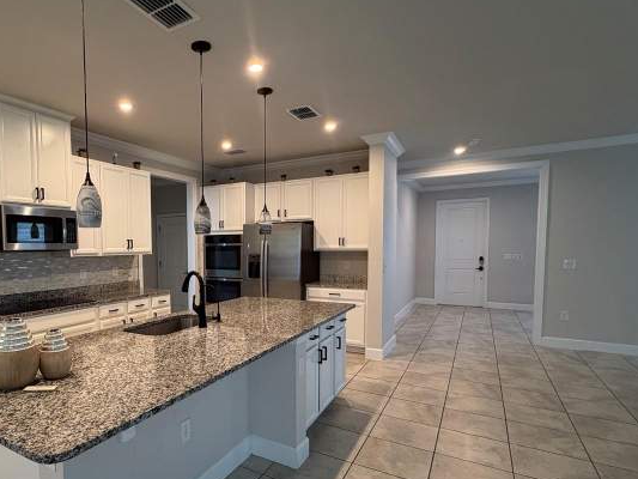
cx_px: 224
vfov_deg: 63.2
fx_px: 387
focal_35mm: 21
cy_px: 271
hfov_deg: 77.0
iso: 200
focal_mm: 2.22
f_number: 2.2
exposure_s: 1/60
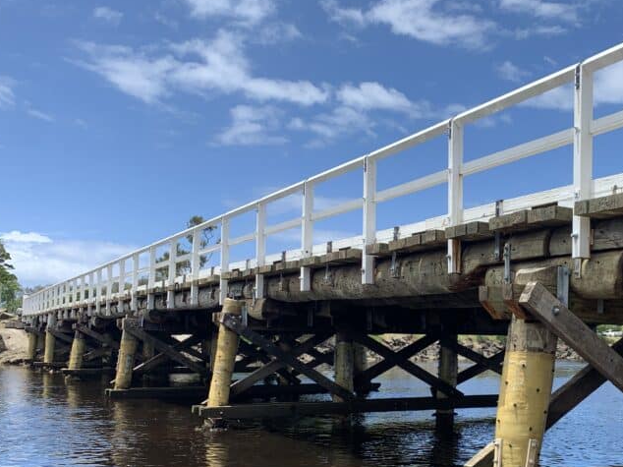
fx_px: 756
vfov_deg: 33.9
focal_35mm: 42
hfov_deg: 43.0
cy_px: 323
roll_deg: -0.7
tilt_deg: +0.4
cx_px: 488
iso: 25
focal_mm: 4.25
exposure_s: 1/1953
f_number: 1.8
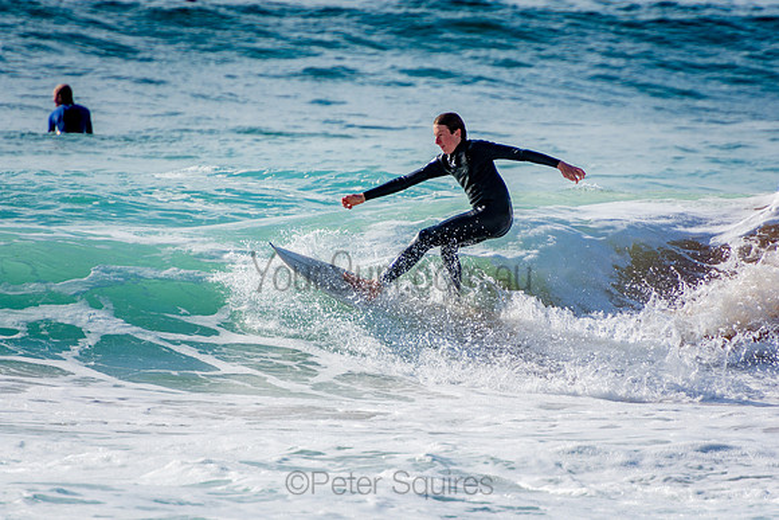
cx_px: 390
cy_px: 260
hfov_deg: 3.4
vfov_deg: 2.3
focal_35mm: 600
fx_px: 12986
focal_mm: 400
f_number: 5.6
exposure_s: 1/2000
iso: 200
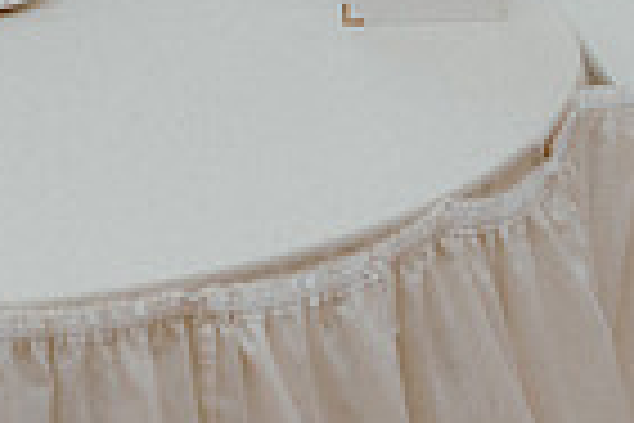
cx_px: 193
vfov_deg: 11.2
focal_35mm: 115
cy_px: -313
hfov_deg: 17.7
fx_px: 2025
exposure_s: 1/160
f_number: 3.5
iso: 800
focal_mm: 28
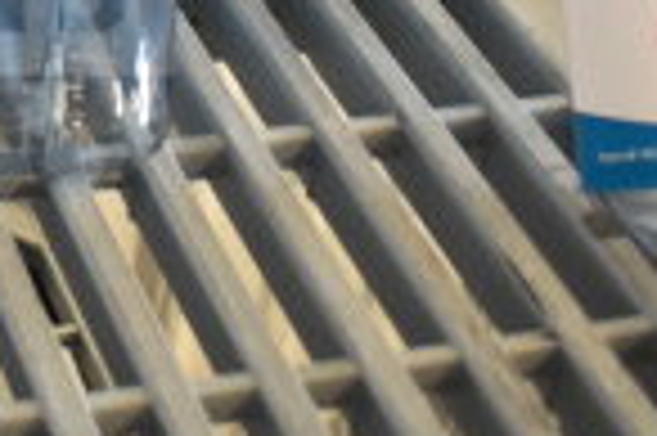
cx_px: -333
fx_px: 2060
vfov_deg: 11.4
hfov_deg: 16.5
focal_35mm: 113
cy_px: -281
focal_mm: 18
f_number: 3.5
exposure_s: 1/30
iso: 1400
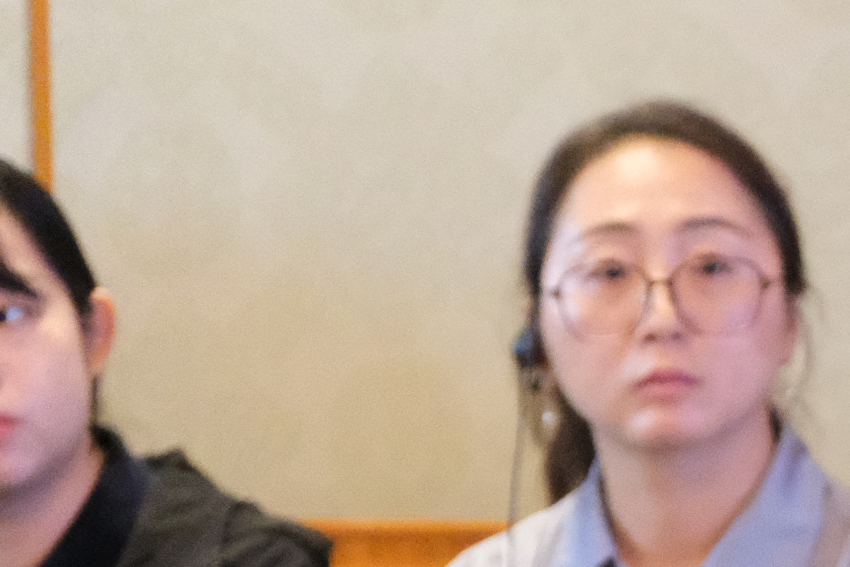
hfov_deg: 5.3
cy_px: 797
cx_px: 1518
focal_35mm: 387
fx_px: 9138
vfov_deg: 3.5
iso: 12800
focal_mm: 70
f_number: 2.8
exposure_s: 1/750
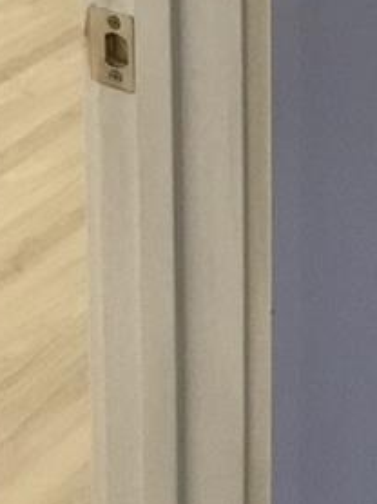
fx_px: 1949
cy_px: -326
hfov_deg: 10.7
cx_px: -167
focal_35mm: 134
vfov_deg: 13.6
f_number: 2.4
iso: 160
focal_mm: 3.3
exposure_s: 1/30
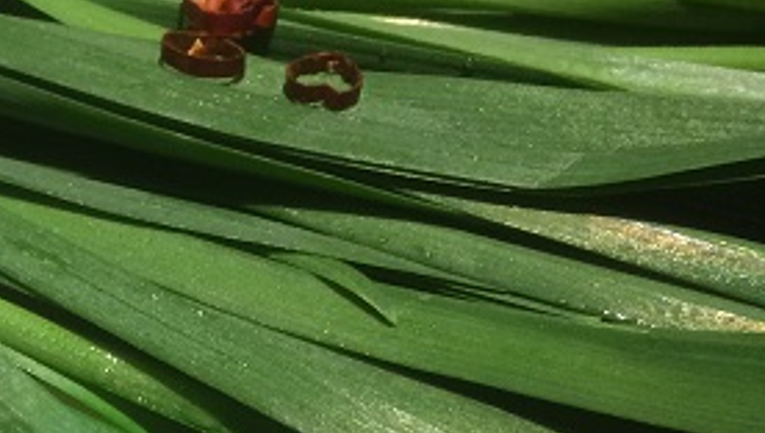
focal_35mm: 80
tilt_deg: -53.7
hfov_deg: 24.9
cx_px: -47
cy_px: 526
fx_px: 1625
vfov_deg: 14.6
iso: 80
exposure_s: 1/30
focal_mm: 4.15
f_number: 2.2
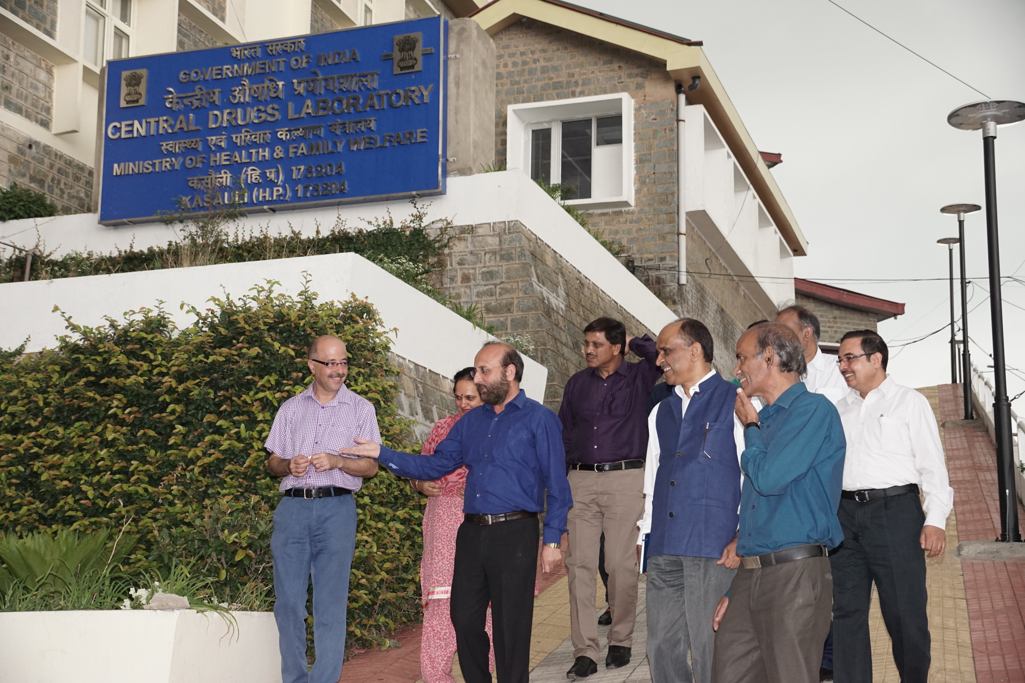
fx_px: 1495
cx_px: 512
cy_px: 342
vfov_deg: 25.8
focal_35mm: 52
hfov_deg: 37.9
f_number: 5.6
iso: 800
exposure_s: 1/100
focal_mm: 35
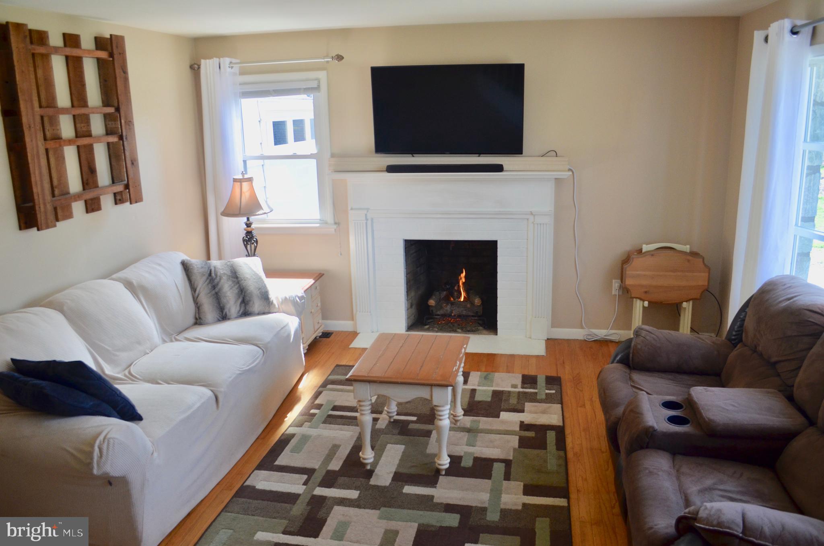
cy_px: 273
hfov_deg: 67.5
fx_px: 617
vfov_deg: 47.7
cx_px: 412
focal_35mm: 27
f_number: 5.6
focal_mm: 18
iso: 400
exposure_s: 1/125
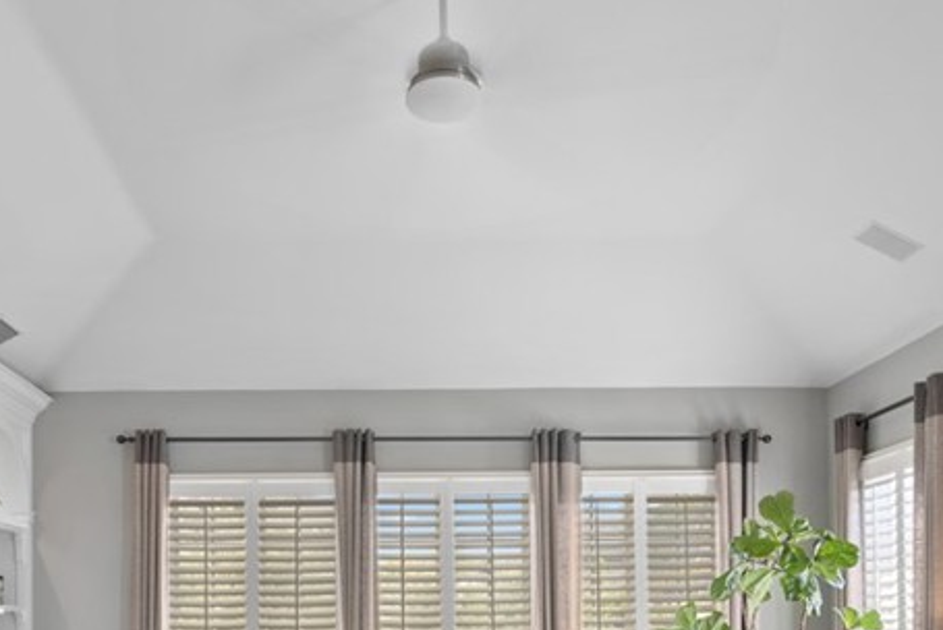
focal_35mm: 36
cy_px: 654
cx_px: 396
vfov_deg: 33.3
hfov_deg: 52.9
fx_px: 944
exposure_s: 1/1.25
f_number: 8
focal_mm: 16
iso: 100
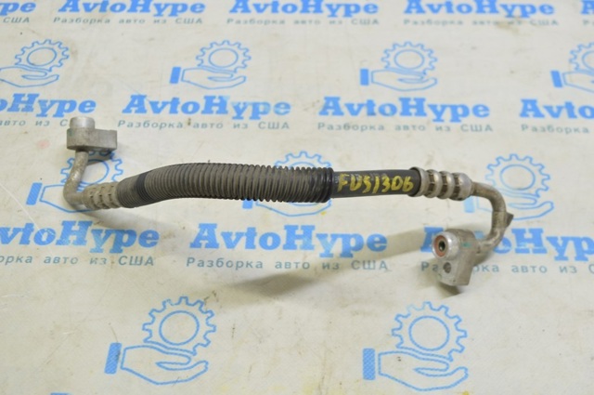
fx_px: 791
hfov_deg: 41.2
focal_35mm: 48
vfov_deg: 28.0
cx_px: 297
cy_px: 198
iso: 400
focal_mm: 32
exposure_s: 1/20
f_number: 5.6
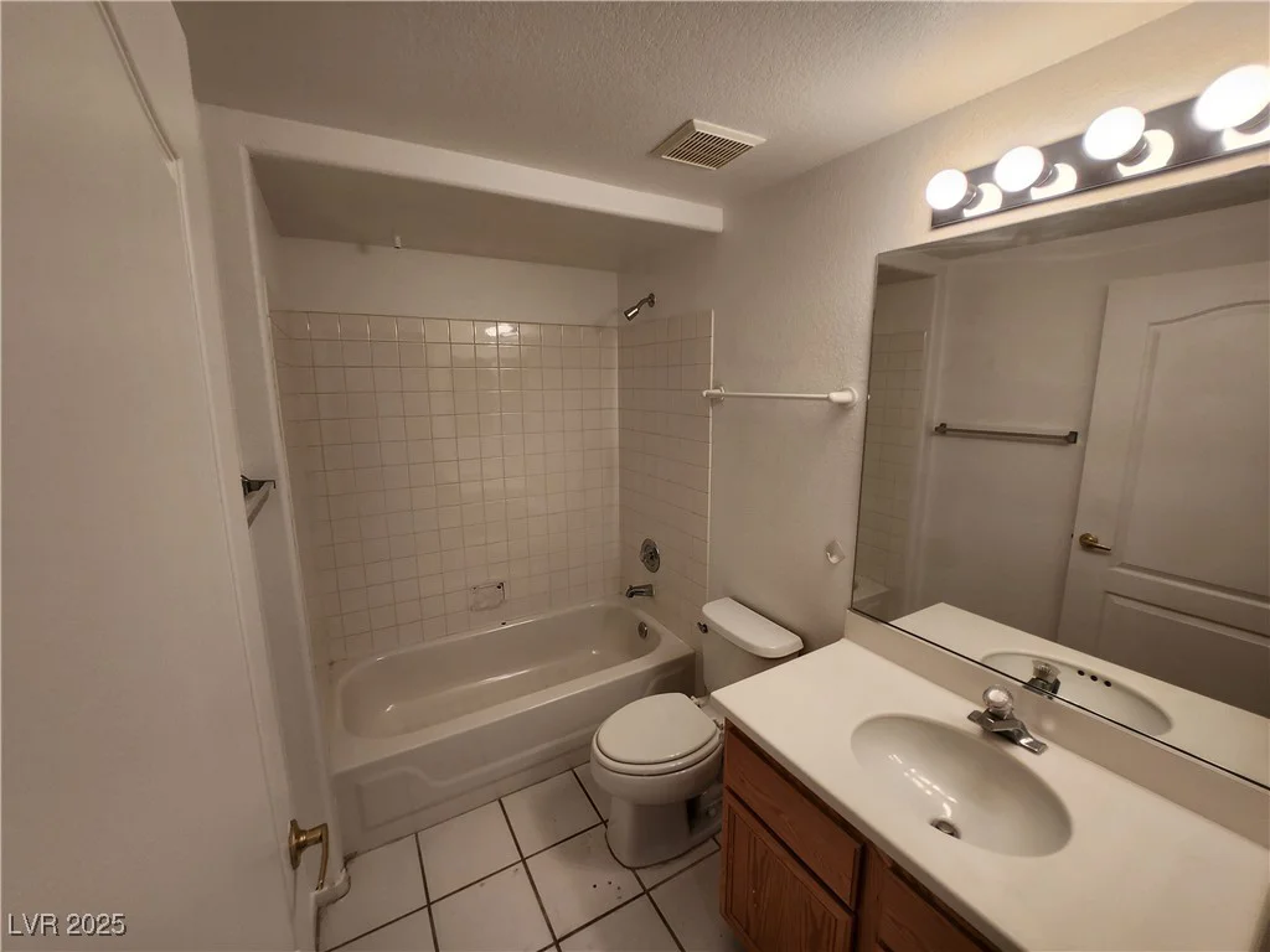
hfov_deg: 106.2
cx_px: 635
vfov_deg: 89.9
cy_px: 476
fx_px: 477
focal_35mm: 13
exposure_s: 1/60
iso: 64
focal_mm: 1.7
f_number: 2.2
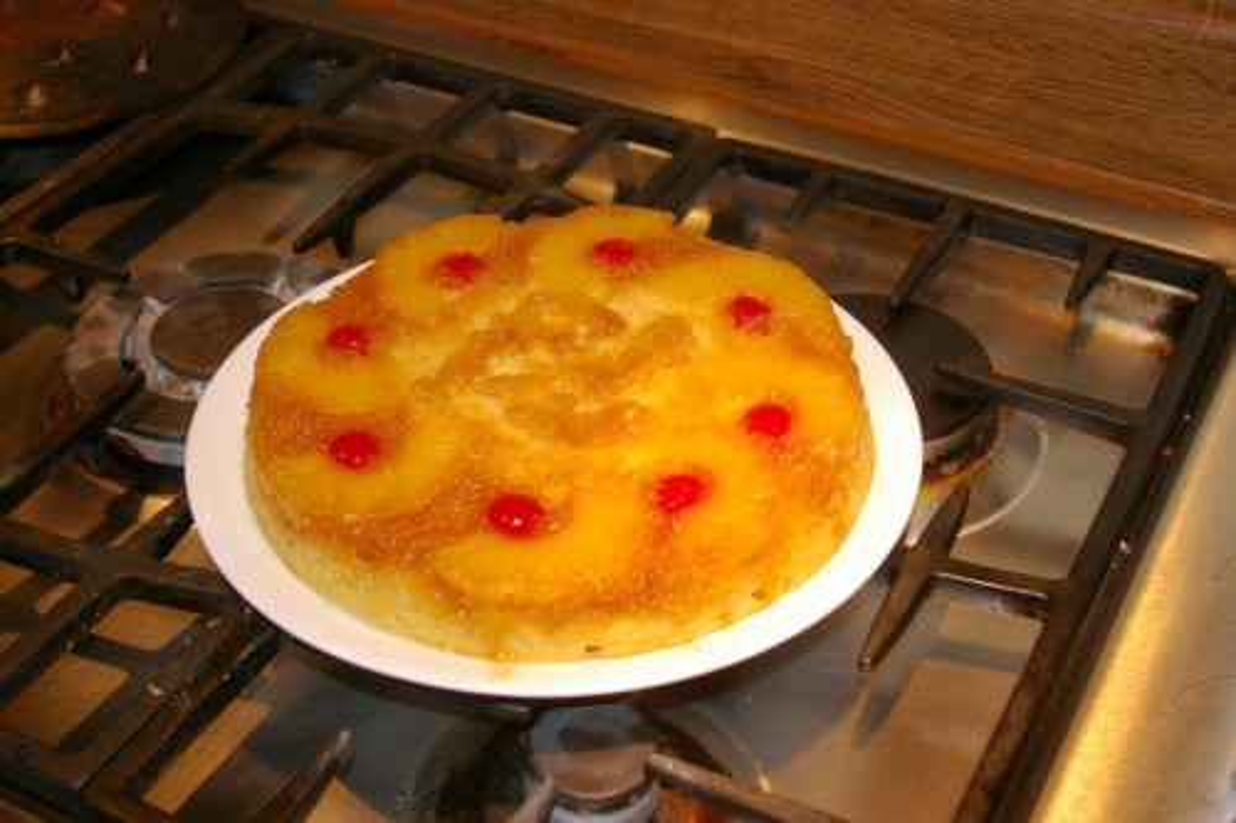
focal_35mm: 50
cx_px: 618
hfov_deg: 40.0
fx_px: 1699
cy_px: 412
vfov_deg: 27.2
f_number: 4
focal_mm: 33
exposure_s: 1/60
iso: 200
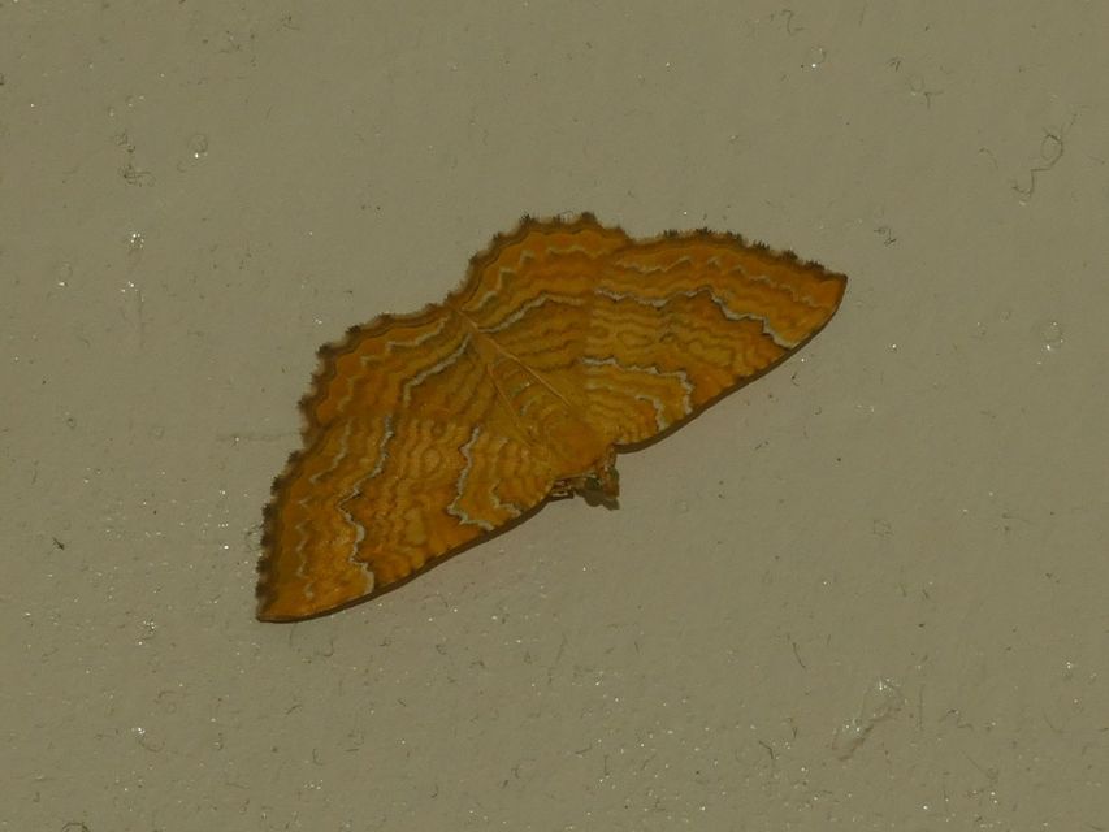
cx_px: 554
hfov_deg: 12.0
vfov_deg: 9.1
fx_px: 5255
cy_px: 416
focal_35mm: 164
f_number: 5.4
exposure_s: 1/40
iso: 80
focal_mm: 29.5
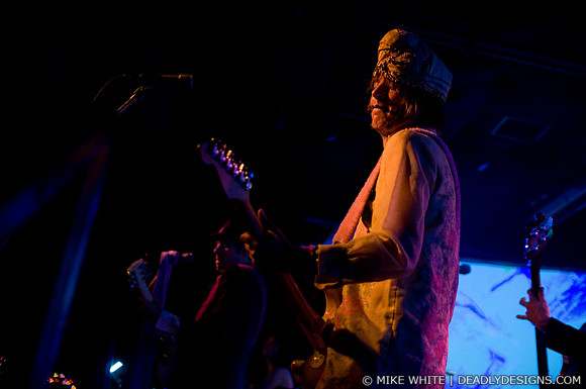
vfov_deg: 29.8
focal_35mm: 45
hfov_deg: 43.7
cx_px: 293
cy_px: 194
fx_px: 731
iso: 1000
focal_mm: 30
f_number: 1.8
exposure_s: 1/250
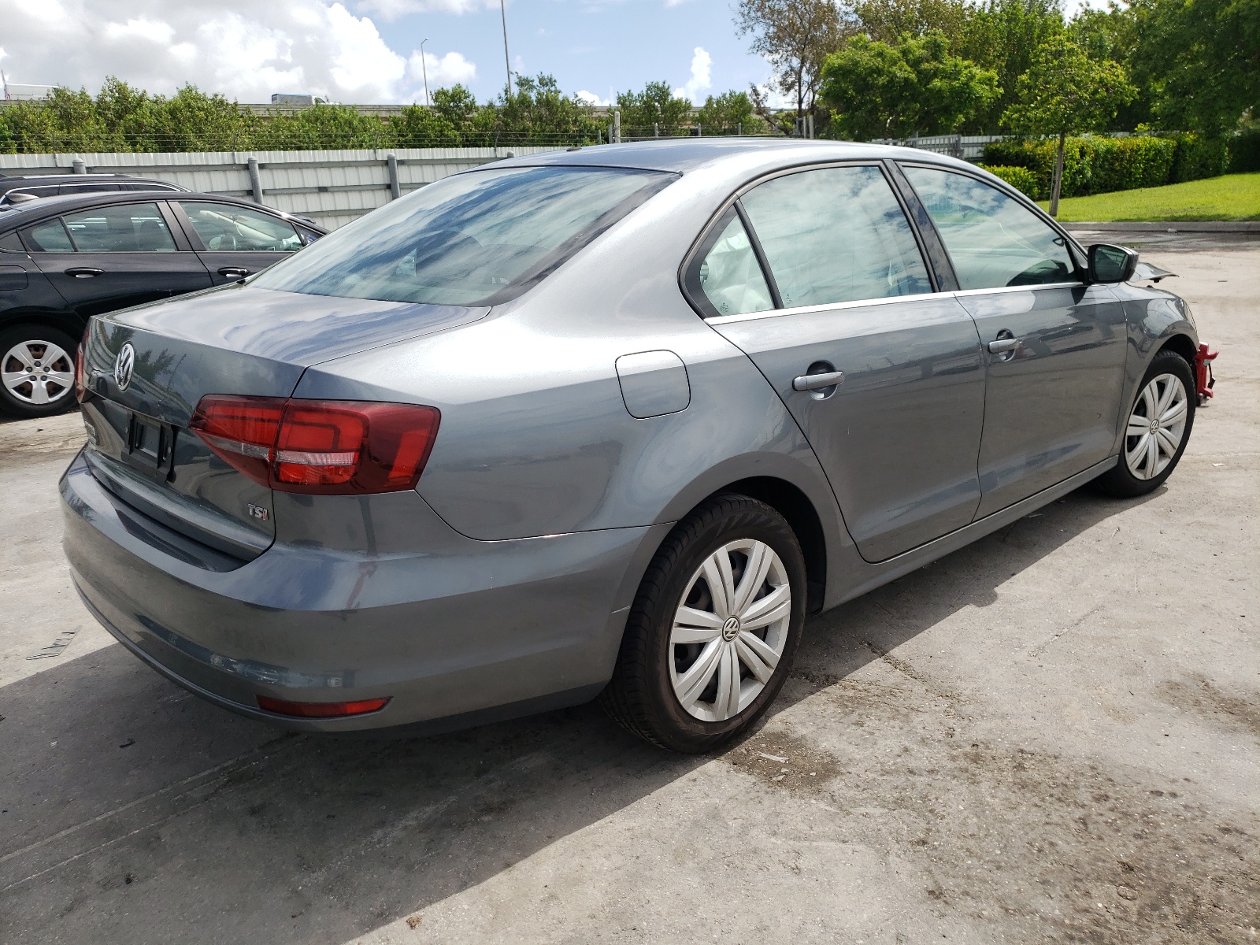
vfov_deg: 53.1
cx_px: 630
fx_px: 946
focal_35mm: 26
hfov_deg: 67.3
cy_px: 472
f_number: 1.5
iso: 50
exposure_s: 1/2500
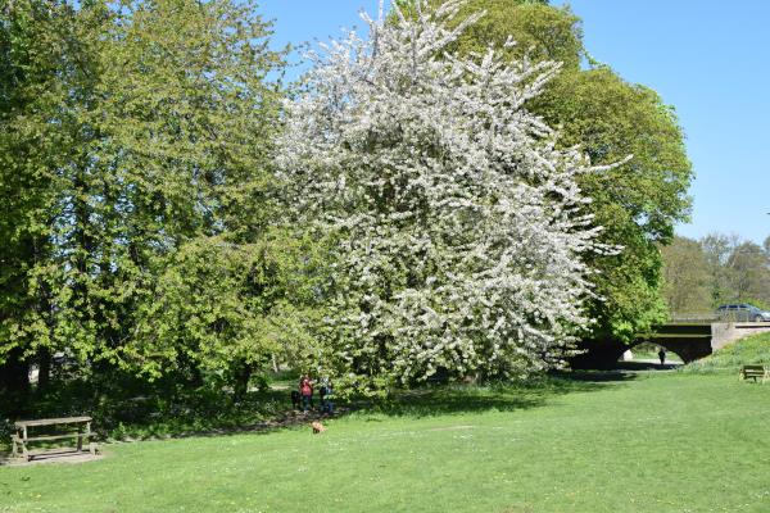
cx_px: 385
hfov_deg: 43.6
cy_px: 256
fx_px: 962
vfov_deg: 29.9
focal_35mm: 45
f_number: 9
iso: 200
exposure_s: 1/320
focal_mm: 30
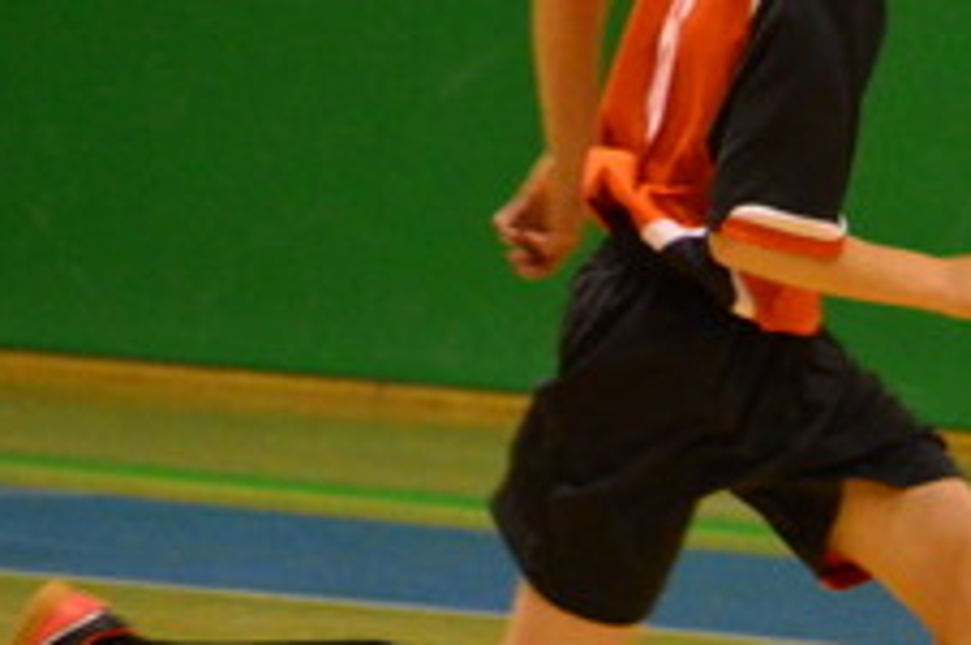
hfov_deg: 2.1
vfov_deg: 1.4
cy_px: 452
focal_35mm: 981
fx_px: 26415
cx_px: 1628
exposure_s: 1/400
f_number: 5
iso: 4000
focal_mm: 185
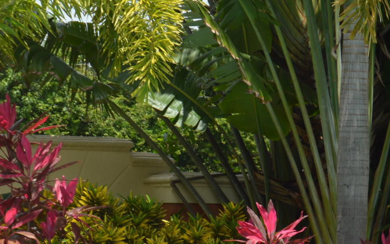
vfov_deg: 6.5
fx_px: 2125
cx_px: 275
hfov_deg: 10.5
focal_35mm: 200
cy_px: 280
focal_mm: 38
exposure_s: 1/200
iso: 100
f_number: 9
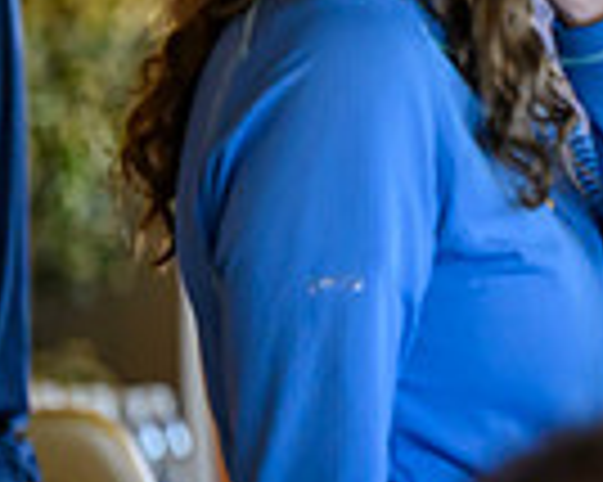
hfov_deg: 3.0
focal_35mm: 650
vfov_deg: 2.4
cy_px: -52
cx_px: 1233
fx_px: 11592
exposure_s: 1/320
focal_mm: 160
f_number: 3.5
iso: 2000
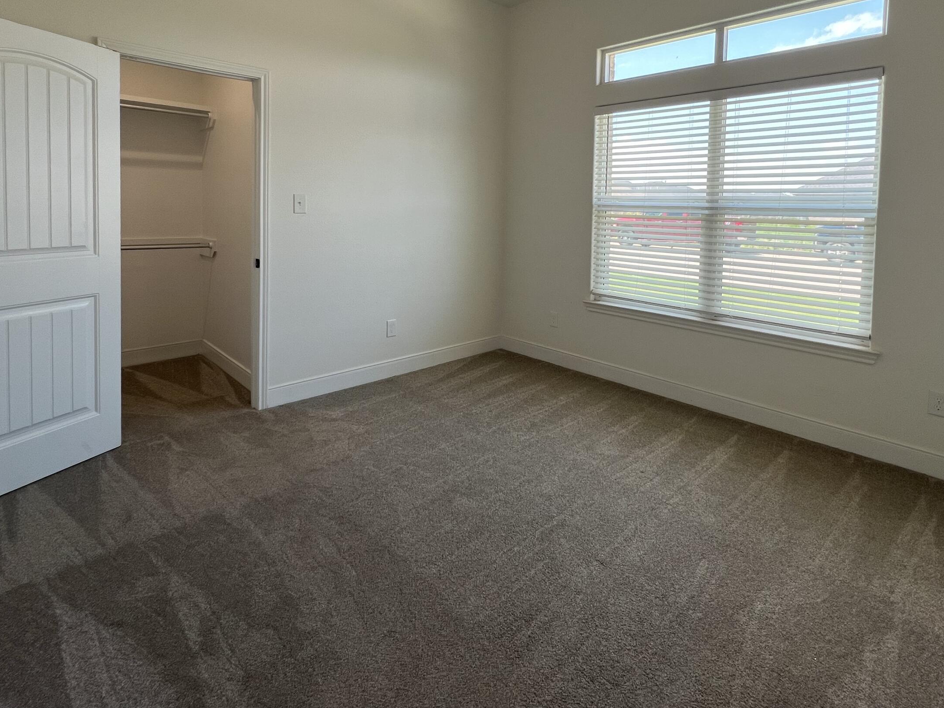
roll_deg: -1.8
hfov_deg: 87.6
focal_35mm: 18
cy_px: 225
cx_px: 504
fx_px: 491
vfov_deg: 69.2
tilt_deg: -3.1
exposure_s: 1/120
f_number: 1.8
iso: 40
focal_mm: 1.57
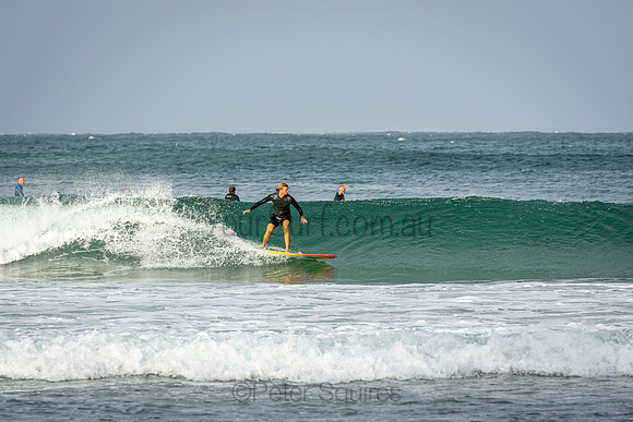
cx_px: 316
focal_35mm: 300
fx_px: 5276
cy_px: 211
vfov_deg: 4.6
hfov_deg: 6.9
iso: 200
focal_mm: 200
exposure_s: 1/1250
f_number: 5.6
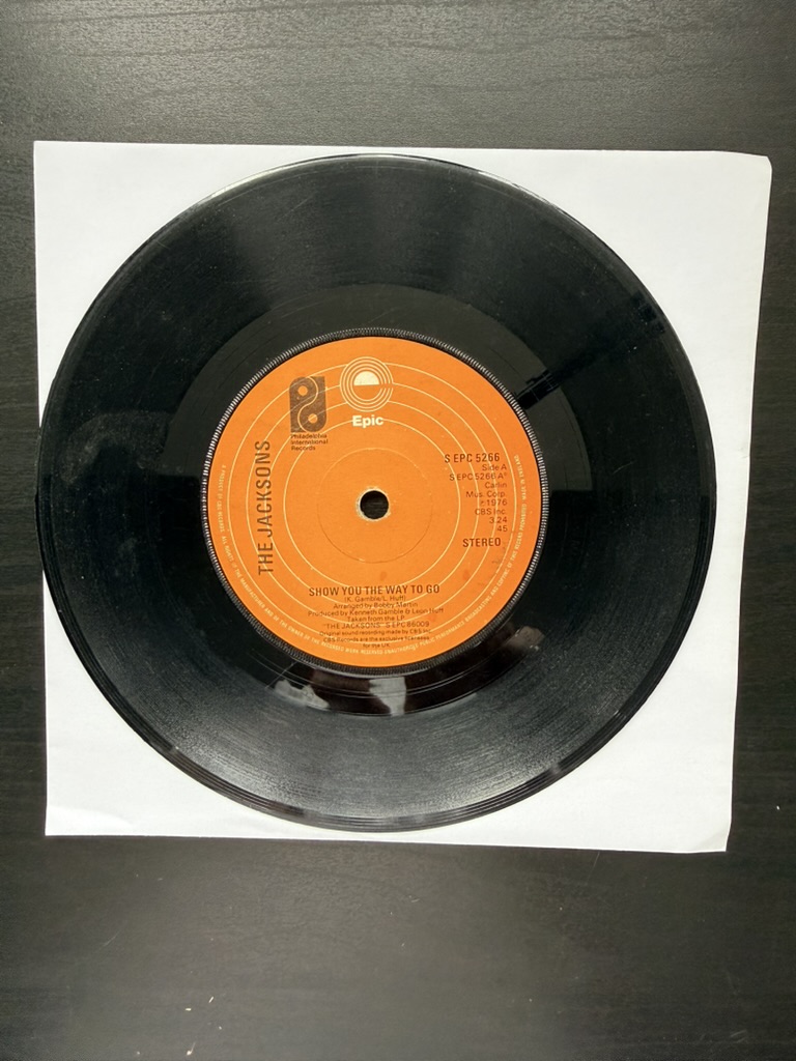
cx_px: 398
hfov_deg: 56.8
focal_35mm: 24
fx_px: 736
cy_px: 530
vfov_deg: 71.6
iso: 160
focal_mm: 2.22
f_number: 2.2
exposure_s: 1/99
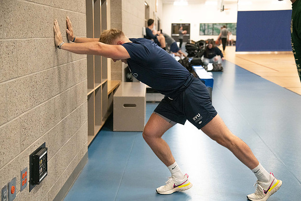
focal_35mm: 60
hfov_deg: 33.4
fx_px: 501
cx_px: 150
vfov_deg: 22.7
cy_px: 100
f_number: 4
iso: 6400
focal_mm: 58
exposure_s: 1/500
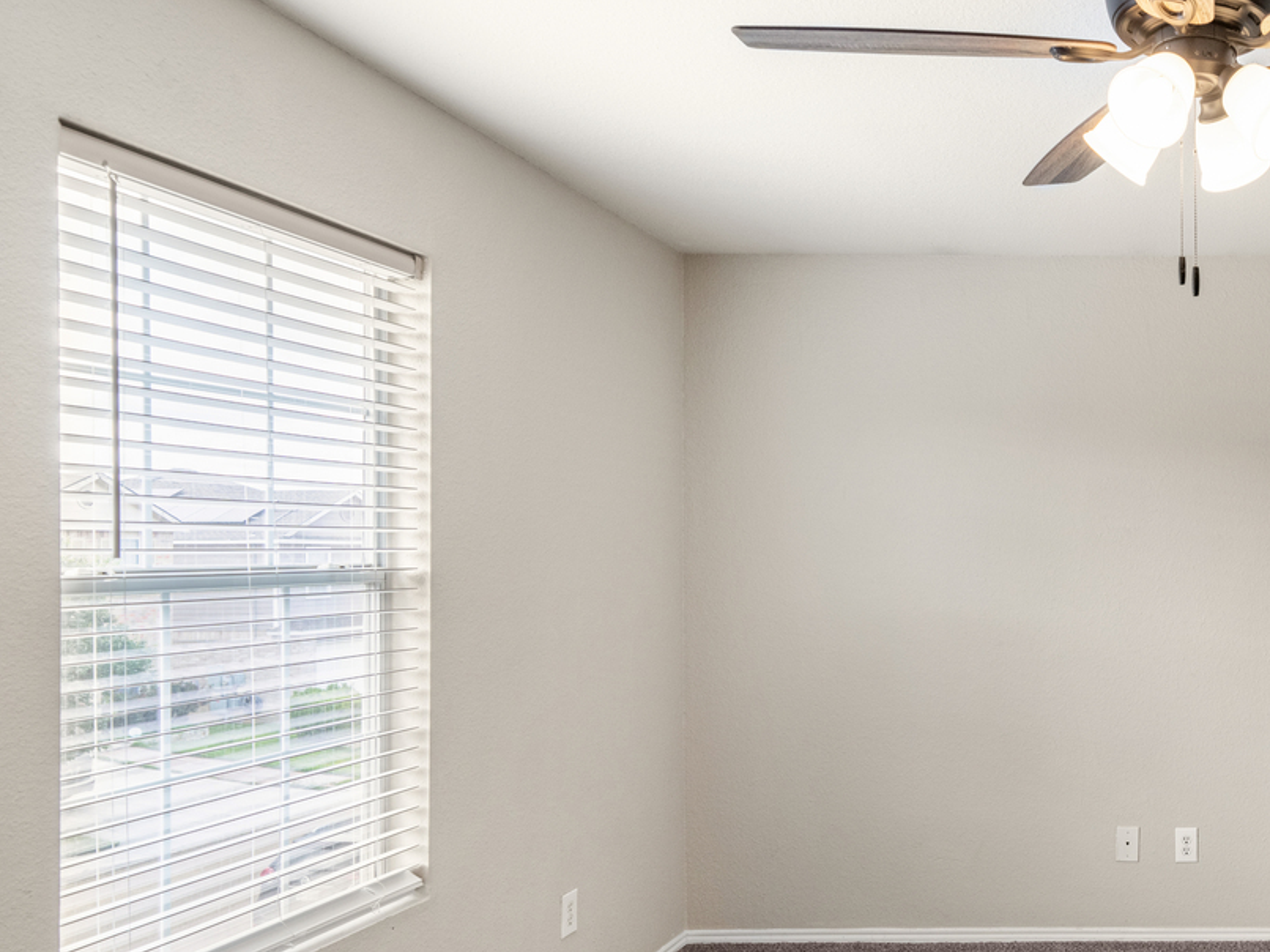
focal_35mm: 29
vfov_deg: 48.0
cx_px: 1218
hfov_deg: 51.7
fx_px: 1064
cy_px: 547
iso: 400
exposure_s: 1/100
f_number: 7.1
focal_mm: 15
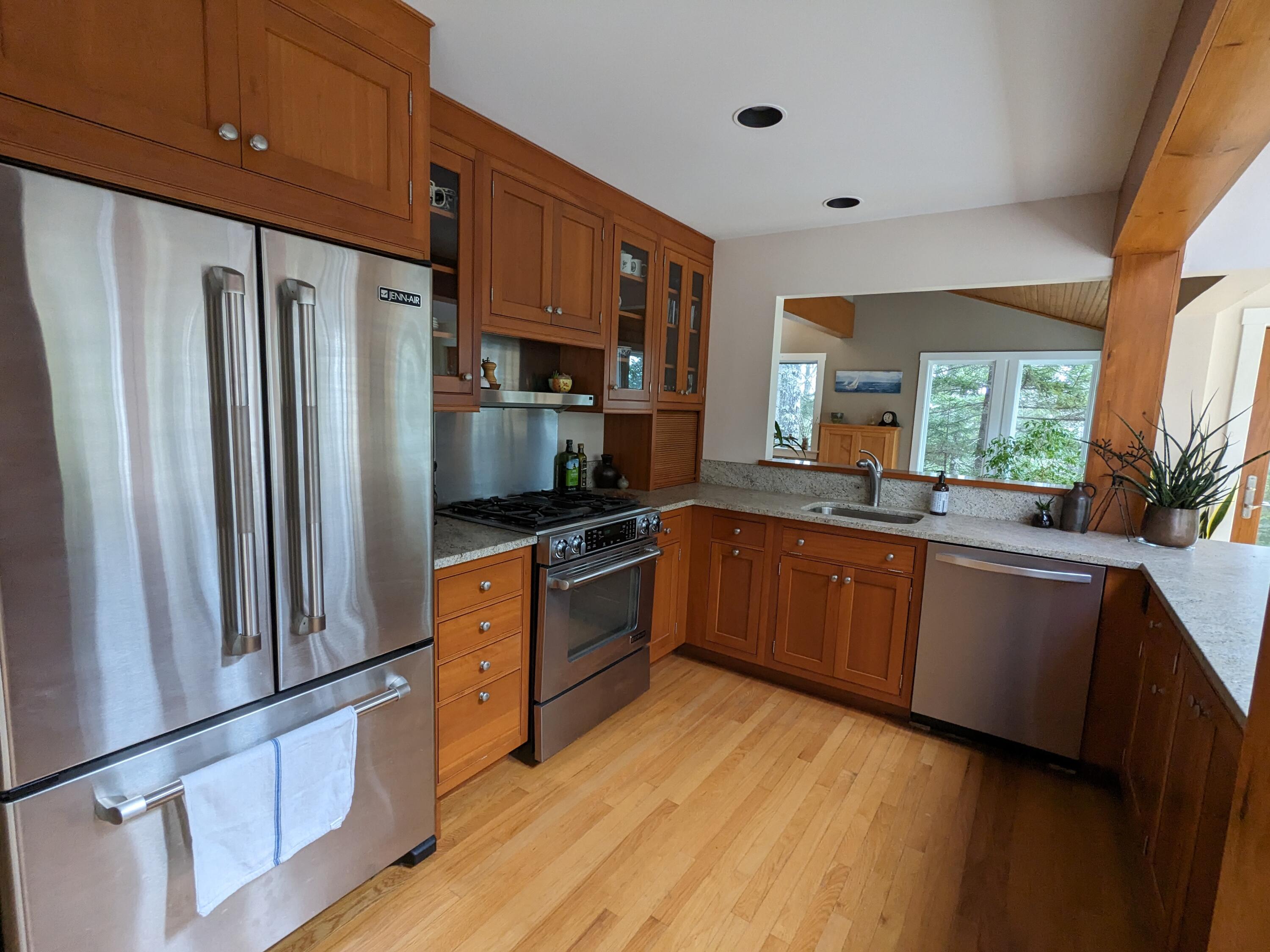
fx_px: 587
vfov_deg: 78.1
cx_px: 635
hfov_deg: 94.5
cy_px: 476
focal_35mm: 16
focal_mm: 2.35
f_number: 2.2
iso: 275
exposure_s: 1/120
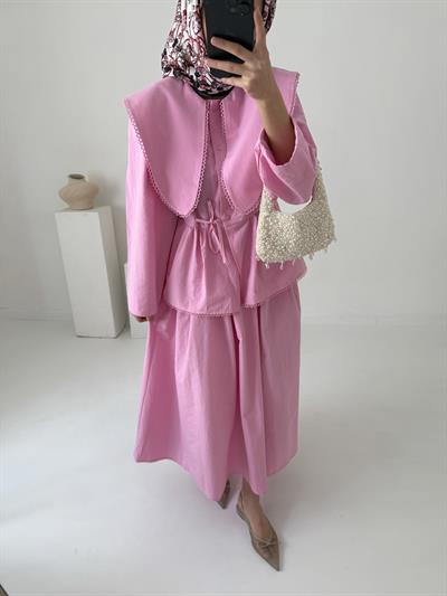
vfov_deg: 71.6
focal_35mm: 24
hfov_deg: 56.8
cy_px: 298
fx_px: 413
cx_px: 224
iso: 160
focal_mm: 6.76
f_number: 1.78
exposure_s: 1/121
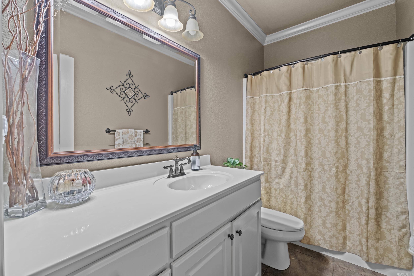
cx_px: 207
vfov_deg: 77.3
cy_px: 138
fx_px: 172
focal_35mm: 15
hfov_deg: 100.4
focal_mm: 10
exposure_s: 1/3
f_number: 7.1
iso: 400
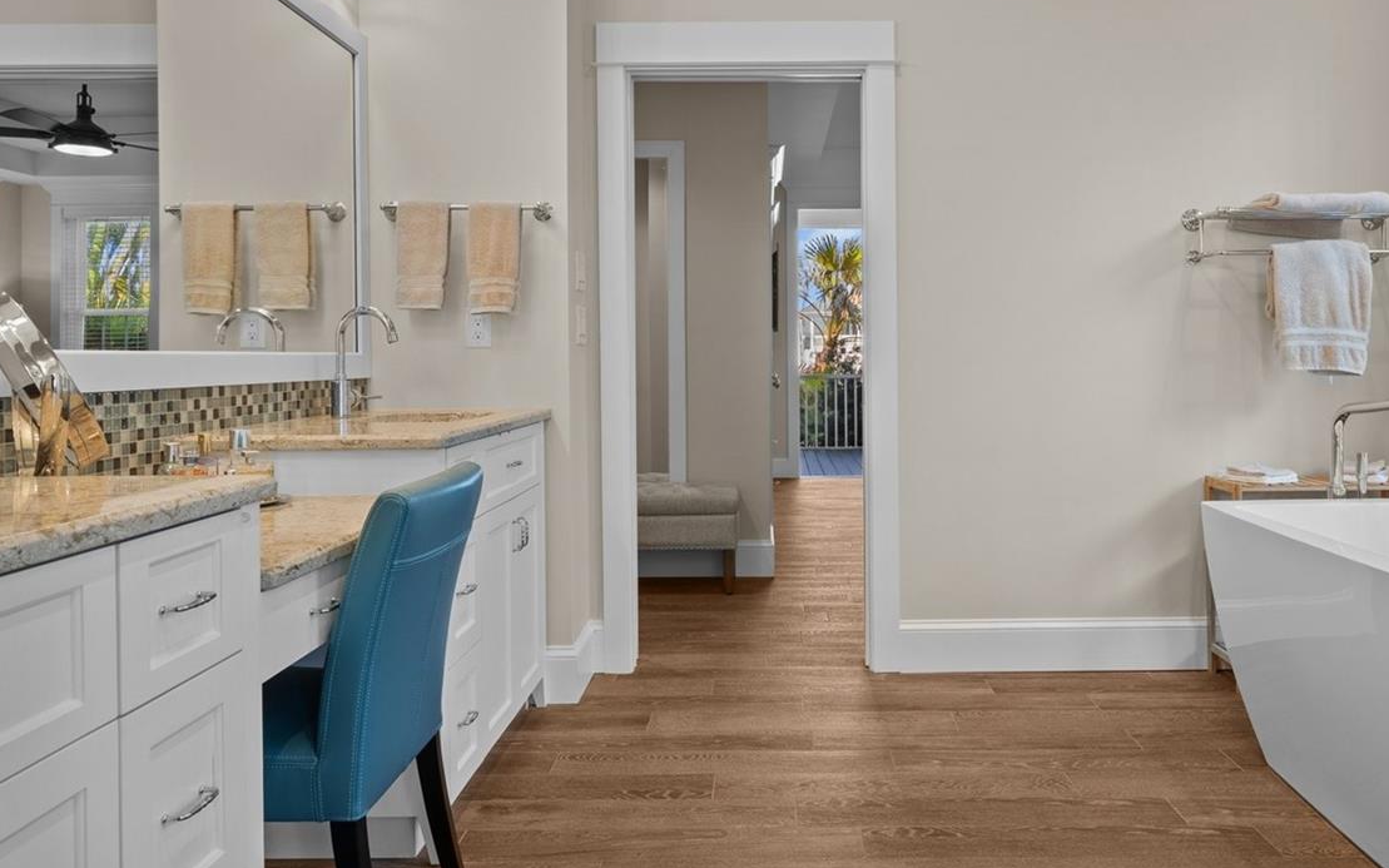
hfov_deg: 72.3
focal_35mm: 25
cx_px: 772
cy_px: 367
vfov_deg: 49.1
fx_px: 946
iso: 250
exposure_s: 1/4
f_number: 9
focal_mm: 17
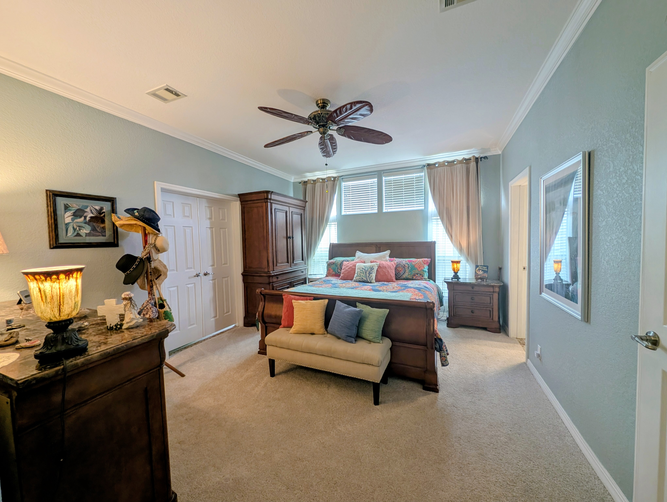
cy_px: 251
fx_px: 232
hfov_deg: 110.5
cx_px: 334
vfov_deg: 94.6
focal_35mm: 12
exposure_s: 1/30
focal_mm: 2.23
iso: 45
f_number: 1.95
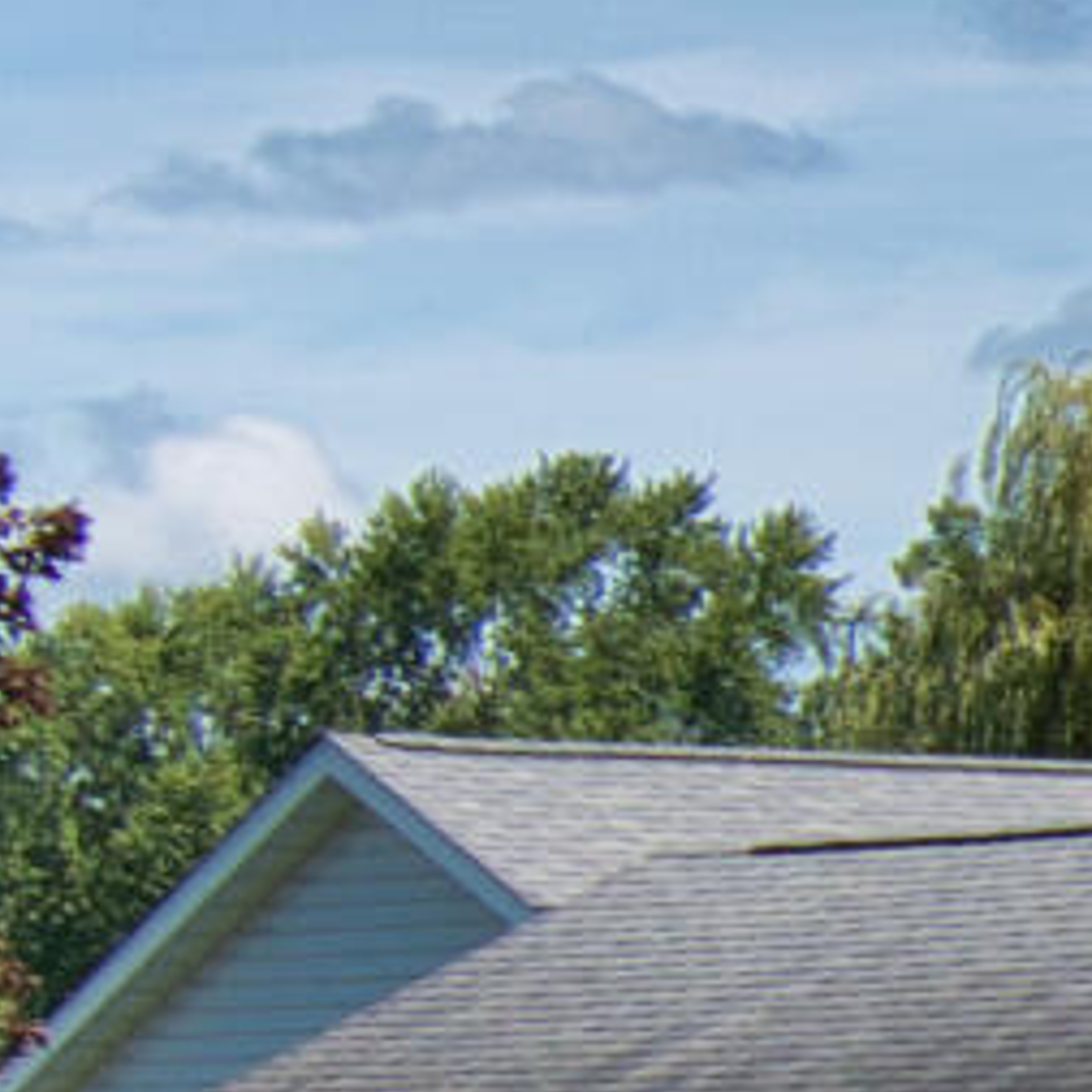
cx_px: 3673
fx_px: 10778
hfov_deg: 5.4
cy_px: 1519
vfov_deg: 5.8
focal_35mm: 302
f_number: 10
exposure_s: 1/400
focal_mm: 20
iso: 200
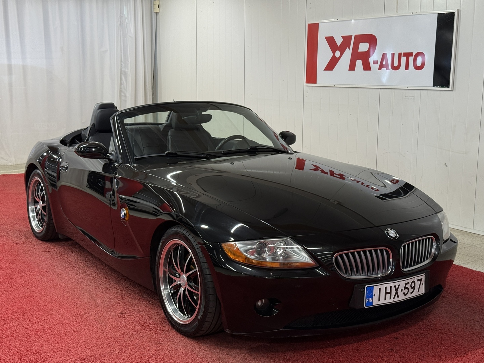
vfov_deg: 30.3
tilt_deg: -8.6
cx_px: 242
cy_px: 182
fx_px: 671
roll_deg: -0.7
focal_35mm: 48
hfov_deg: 39.7
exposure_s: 1/100
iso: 64
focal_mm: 6.76
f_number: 1.78
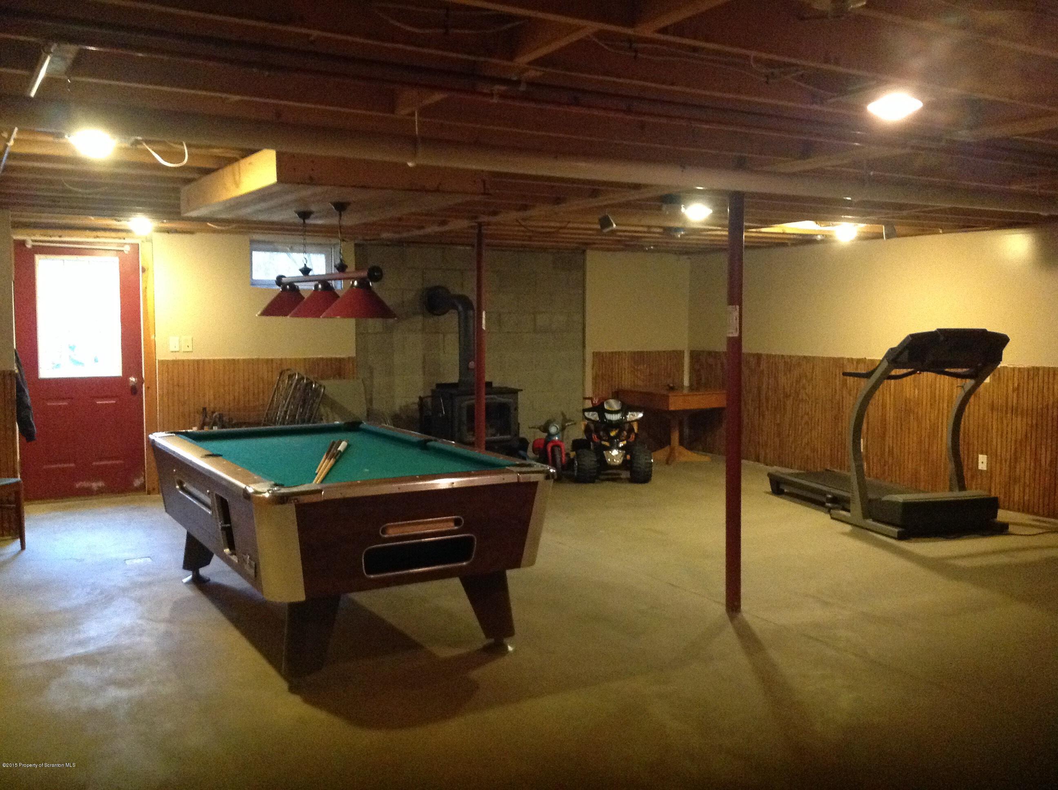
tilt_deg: -5.9
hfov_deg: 52.7
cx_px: 529
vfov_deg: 40.6
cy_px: 395
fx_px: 1068
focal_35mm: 35
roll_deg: -0.3
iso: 640
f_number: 2.4
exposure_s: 1/15
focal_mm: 4.28
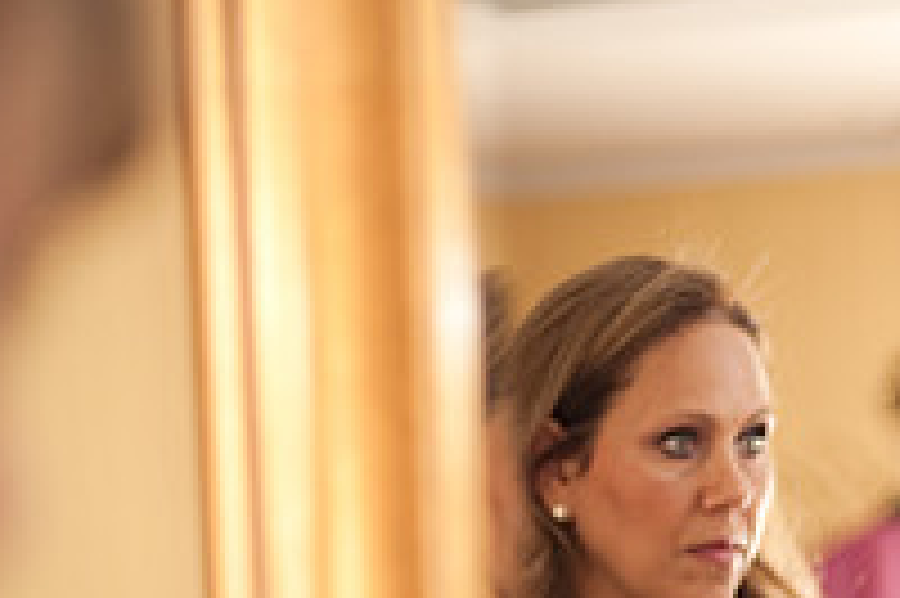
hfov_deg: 13.7
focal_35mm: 145
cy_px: 665
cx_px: 1138
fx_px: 3622
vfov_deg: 9.4
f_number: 1.4
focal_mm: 50
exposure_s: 1/100
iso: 200
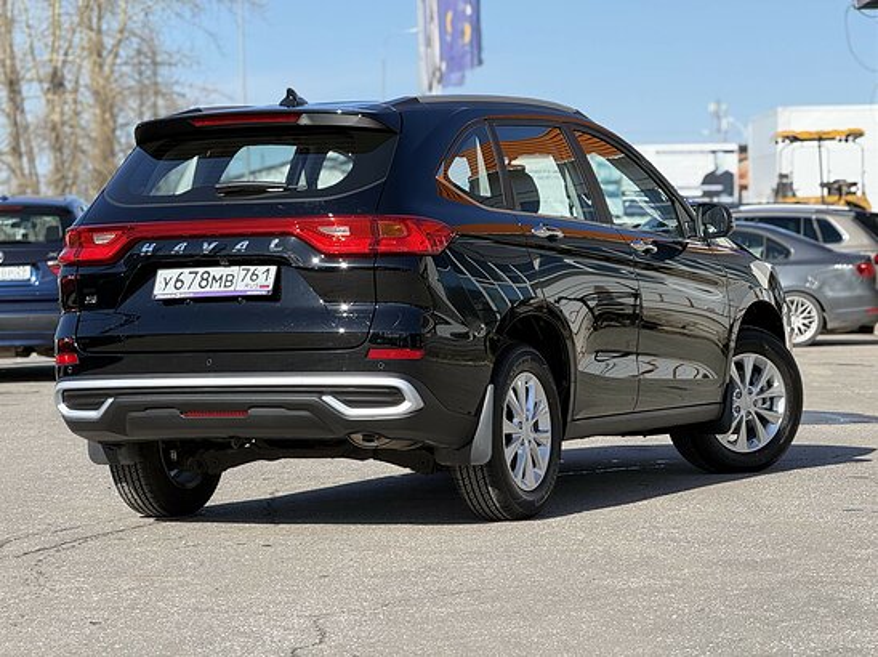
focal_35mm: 120
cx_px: 439
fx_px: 3041
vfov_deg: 12.3
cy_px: 328
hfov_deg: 16.4
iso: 64
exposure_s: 1/558
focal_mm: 15.66
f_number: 2.8
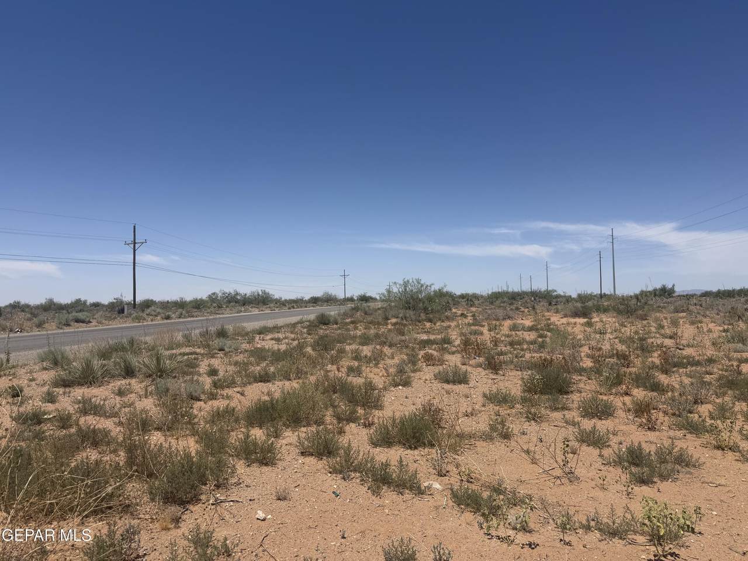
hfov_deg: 71.6
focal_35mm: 24
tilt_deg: +3.3
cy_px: 280
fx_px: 519
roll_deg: +0.7
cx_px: 374
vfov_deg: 56.8
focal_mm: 6.76
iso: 80
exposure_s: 1/10309
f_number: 1.78
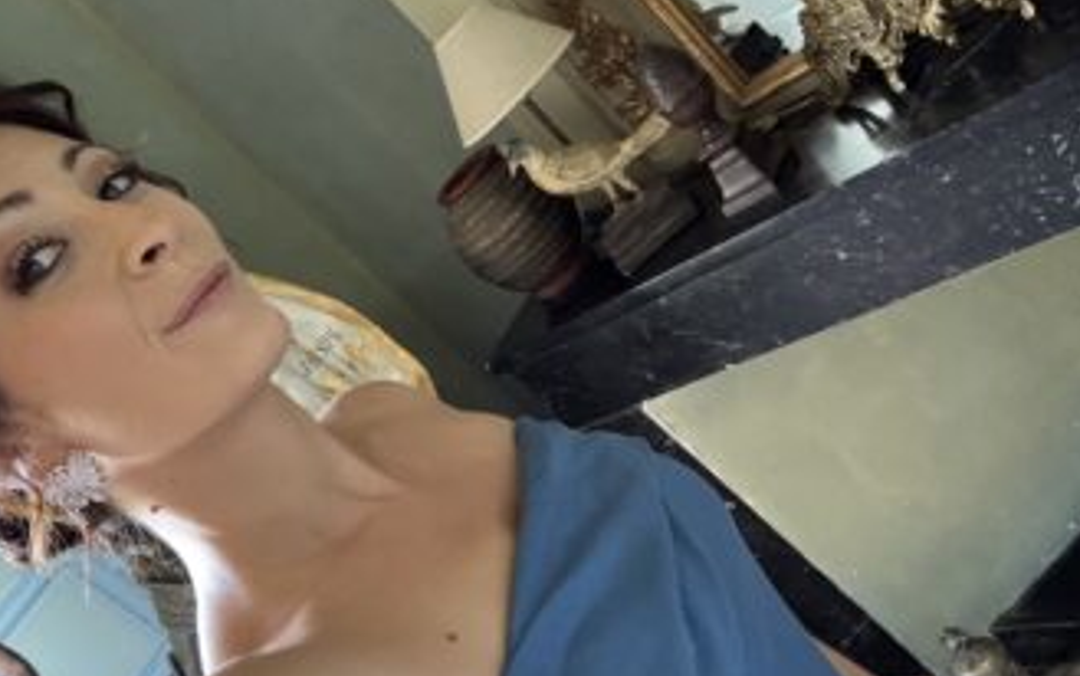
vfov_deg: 34.4
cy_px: 386
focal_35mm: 37
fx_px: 1090
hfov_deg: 52.7
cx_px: 496
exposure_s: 1/30
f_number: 1.9
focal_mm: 2.69
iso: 640
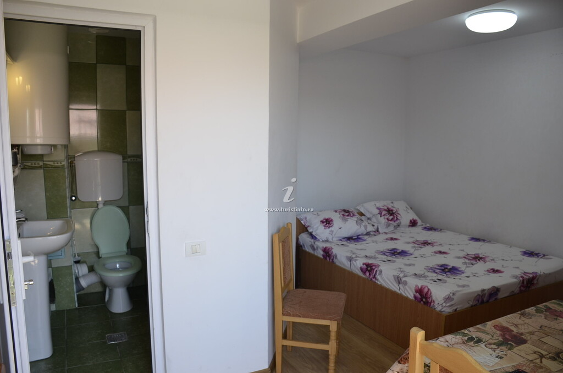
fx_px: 421
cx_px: 282
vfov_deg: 47.7
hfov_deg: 67.5
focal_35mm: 27
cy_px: 186
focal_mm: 18
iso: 360
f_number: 5.6
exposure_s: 1/125
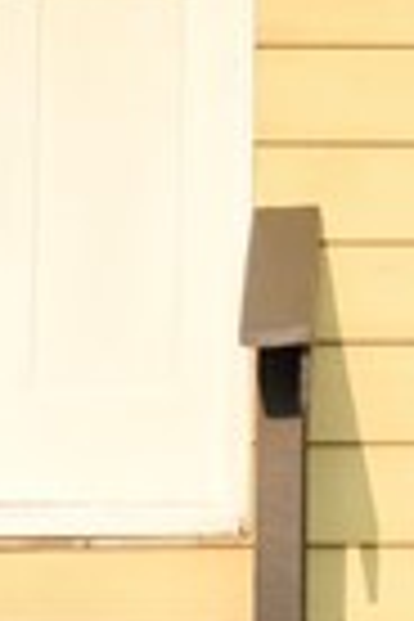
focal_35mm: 345
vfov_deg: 5.9
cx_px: 623
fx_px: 5951
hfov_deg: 4.0
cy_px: -410
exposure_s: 1/2500
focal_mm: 44
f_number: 3.5
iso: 400
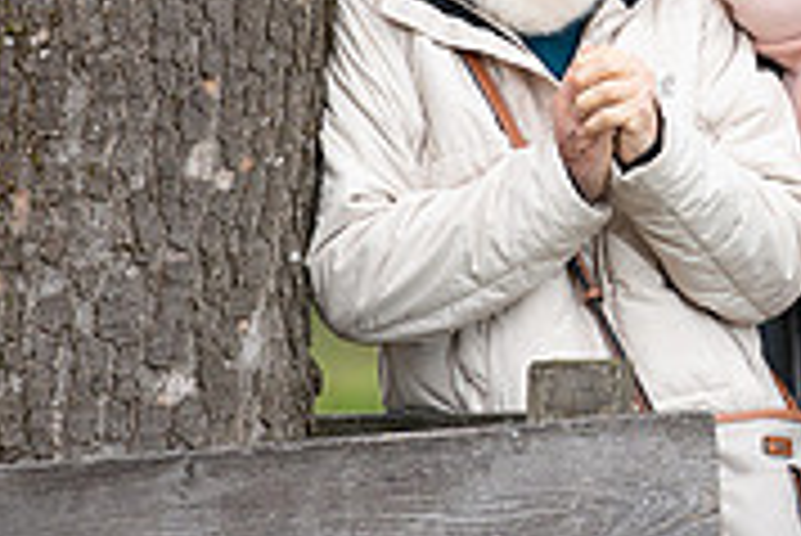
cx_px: 850
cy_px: 16
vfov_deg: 2.1
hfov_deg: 3.2
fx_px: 14496
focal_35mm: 651
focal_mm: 200
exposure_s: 1/250
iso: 800
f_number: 5
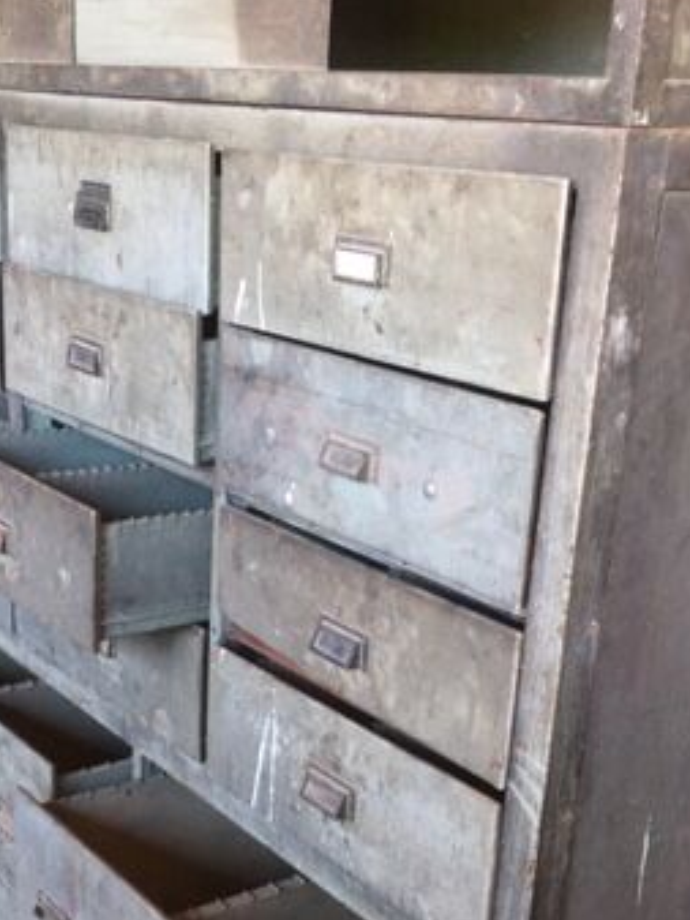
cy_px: 669
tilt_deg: -20.6
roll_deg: -4.1
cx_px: 297
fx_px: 1461
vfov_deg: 34.3
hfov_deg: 26.5
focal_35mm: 55
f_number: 2.2
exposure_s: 1/33
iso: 50
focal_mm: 4.15
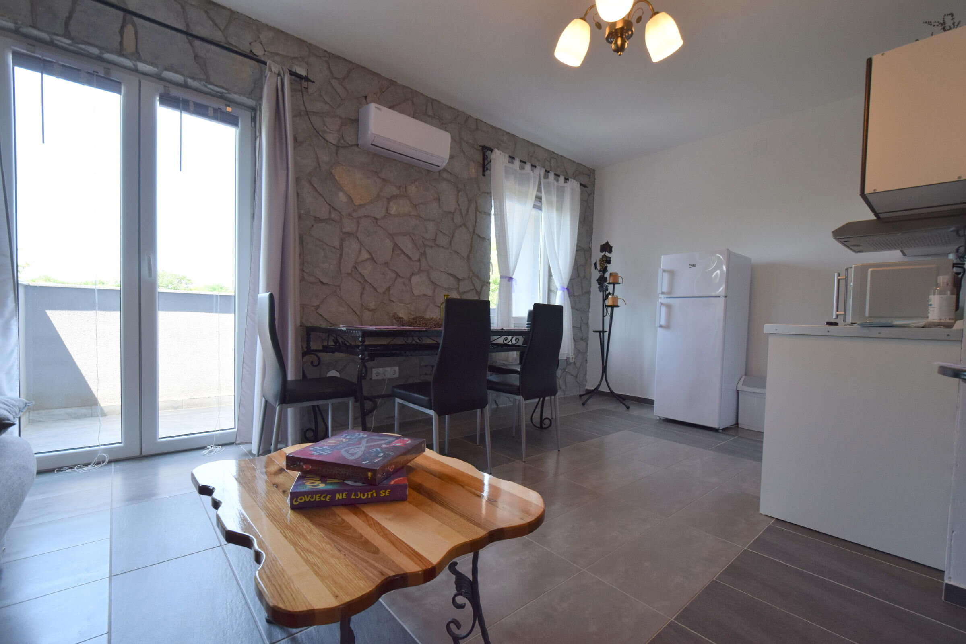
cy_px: 322
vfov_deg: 77.3
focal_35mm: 15
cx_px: 483
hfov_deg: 100.4
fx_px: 402
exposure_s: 1/200
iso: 800
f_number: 6.3
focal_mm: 10
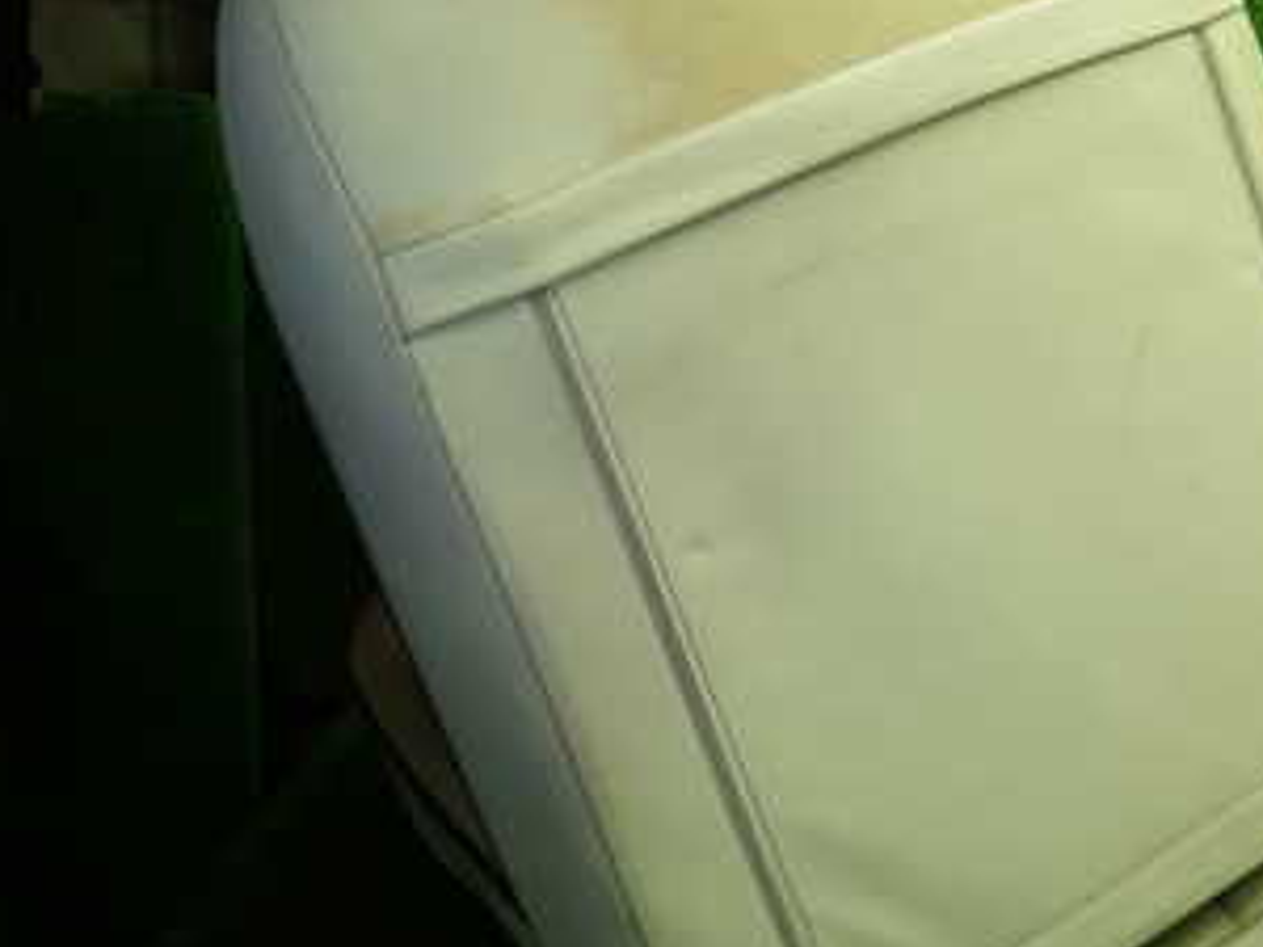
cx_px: 834
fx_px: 1824
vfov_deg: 29.1
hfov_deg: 37.8
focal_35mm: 50
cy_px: 396
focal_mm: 4.5
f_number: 2
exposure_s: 1/60
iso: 125
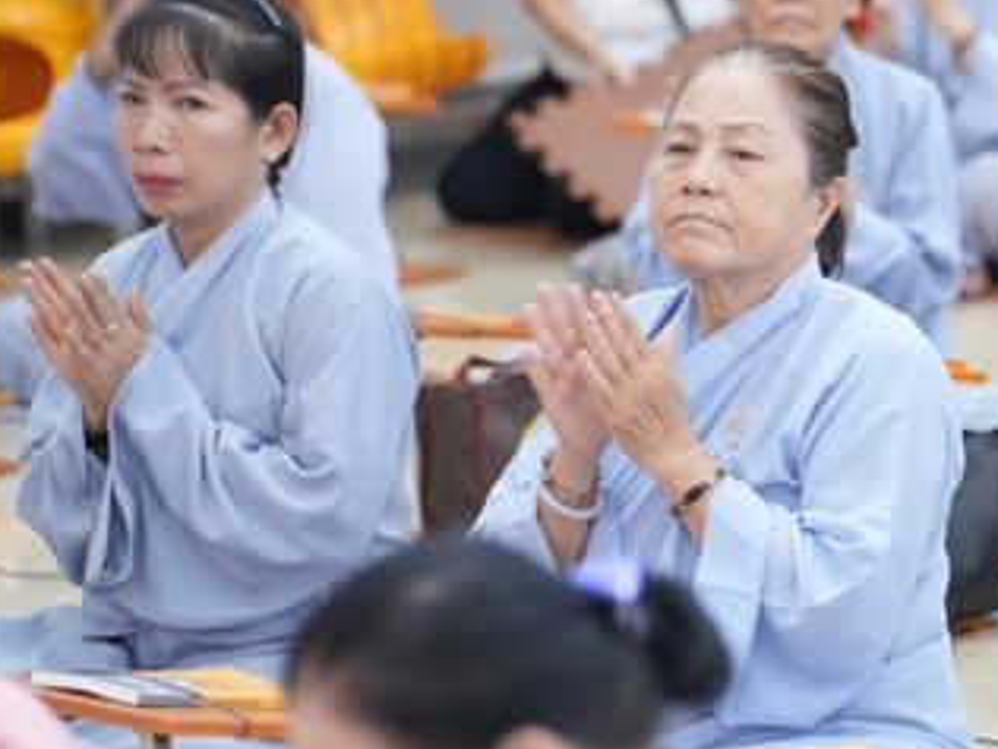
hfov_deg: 10.0
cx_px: 906
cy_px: 330
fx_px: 5651
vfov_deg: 7.6
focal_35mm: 196
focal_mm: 99
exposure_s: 1/100
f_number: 2.8
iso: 4000
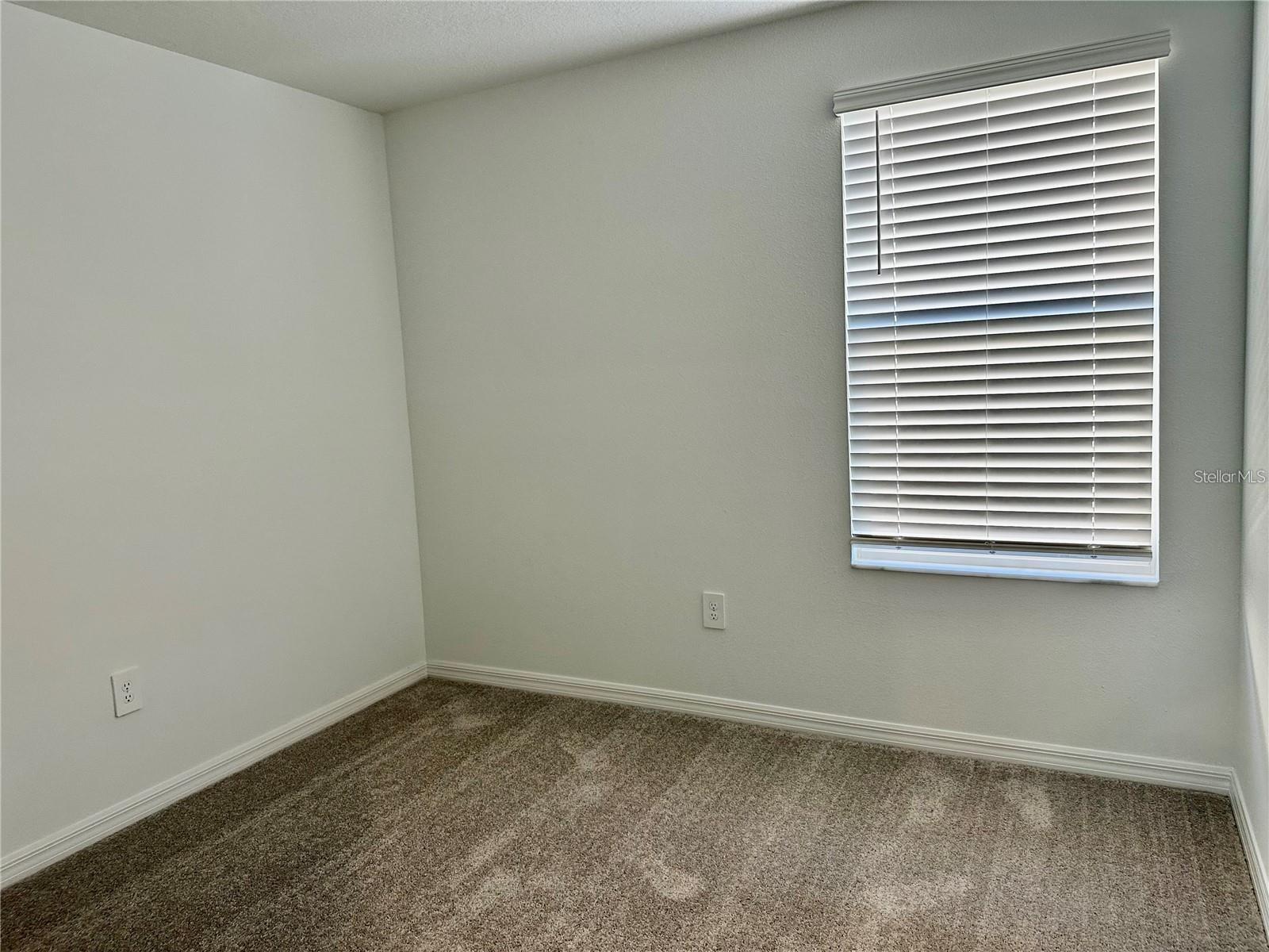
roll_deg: +2.0
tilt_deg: -6.2
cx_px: 634
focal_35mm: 24
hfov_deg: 71.6
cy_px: 476
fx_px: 880
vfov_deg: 56.8
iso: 160
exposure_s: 1/120
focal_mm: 6.86
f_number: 1.78
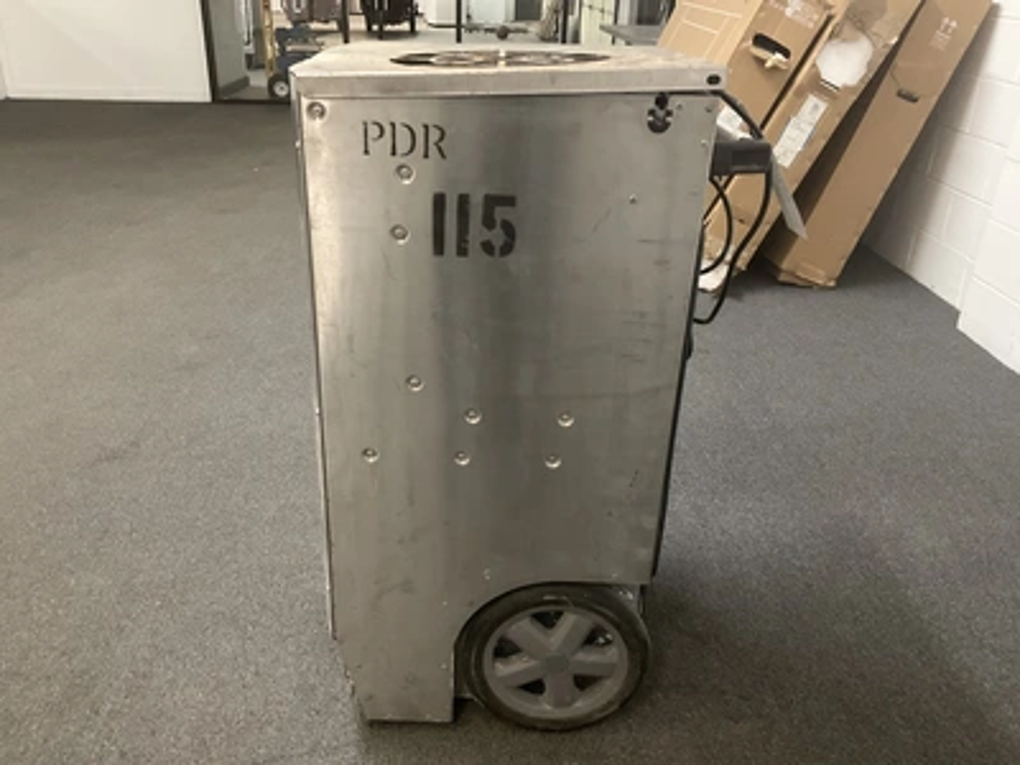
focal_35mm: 29
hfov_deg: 61.7
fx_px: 855
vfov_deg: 48.2
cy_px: 382
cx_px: 510
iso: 320
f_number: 1.8
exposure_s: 1/30
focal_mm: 3
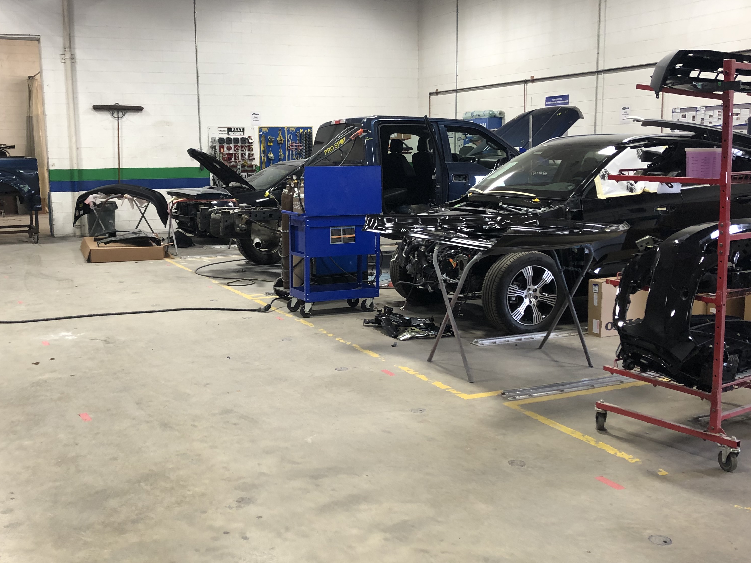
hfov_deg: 48.9
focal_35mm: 38
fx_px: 824
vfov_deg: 37.7
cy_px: 290
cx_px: 327
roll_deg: +1.3
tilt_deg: -9.0
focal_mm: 3.99
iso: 40
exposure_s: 1/20
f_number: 1.8
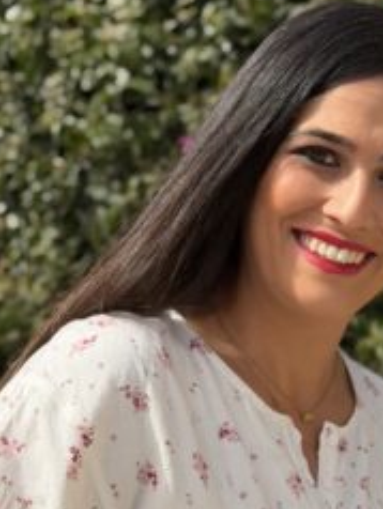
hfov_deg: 12.3
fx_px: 1782
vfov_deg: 15.8
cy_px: 573
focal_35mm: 121
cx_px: 240
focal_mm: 6.76
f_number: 1.78
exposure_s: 1/3534
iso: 64
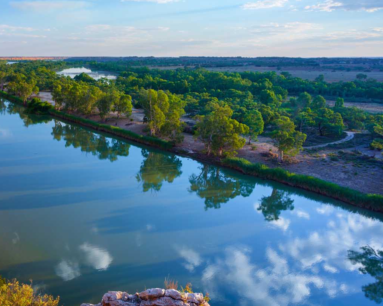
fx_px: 374
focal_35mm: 33
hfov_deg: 49.5
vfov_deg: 44.5
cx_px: 53
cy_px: 159
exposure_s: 1/15
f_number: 11
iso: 100
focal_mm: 18
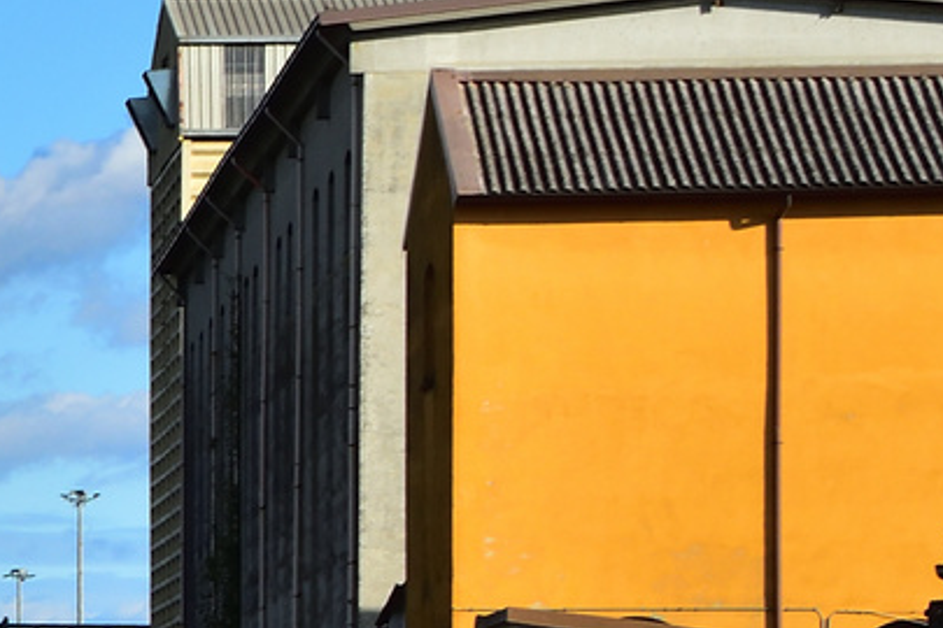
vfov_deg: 5.1
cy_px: 500
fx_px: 7072
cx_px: -1150
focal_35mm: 270
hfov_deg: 7.3
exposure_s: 1/640
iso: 200
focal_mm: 38
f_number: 7.1
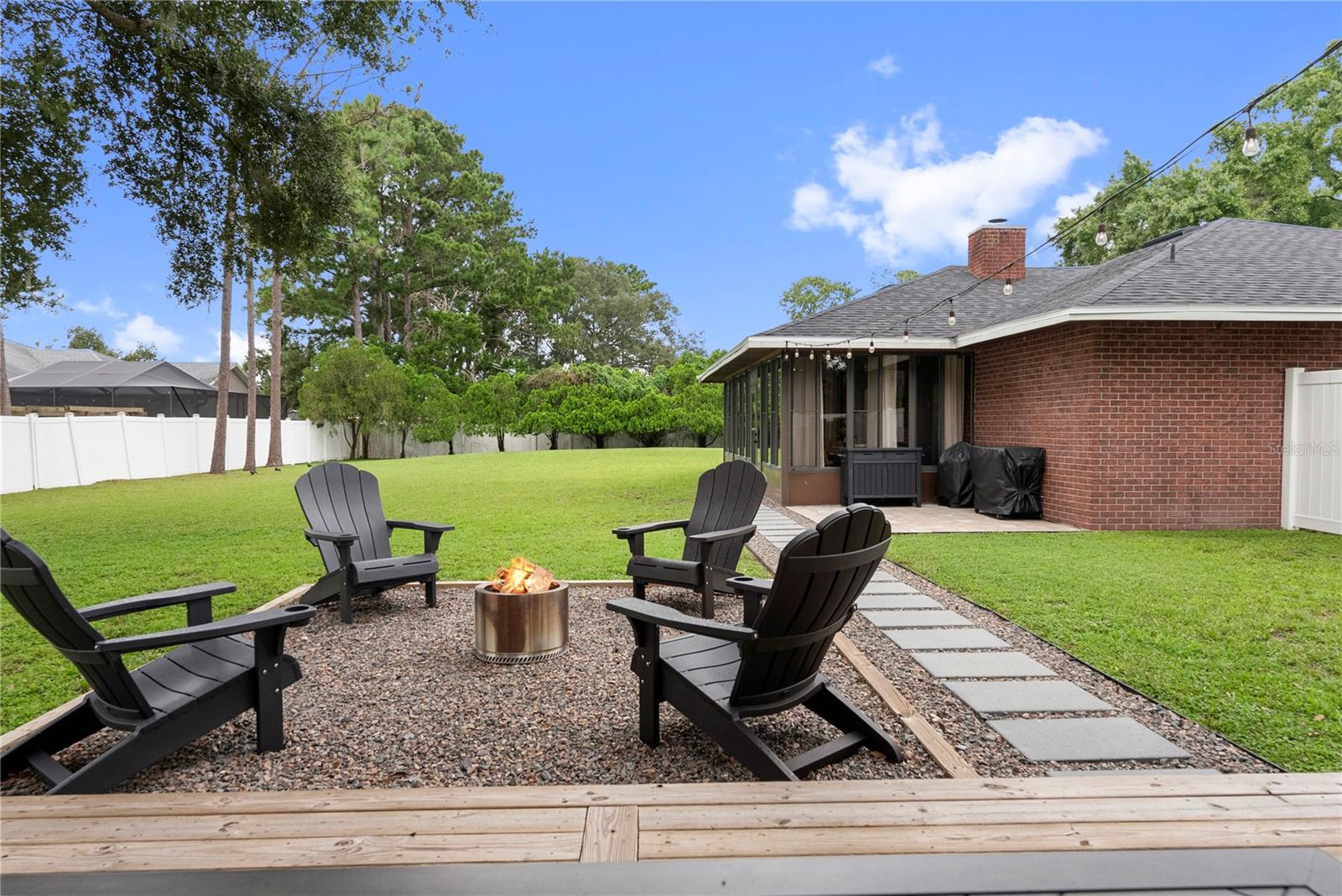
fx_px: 820
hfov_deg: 78.6
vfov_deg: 57.3
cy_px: 448
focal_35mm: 22
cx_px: 671
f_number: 9
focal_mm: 22
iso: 2000
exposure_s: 1/250
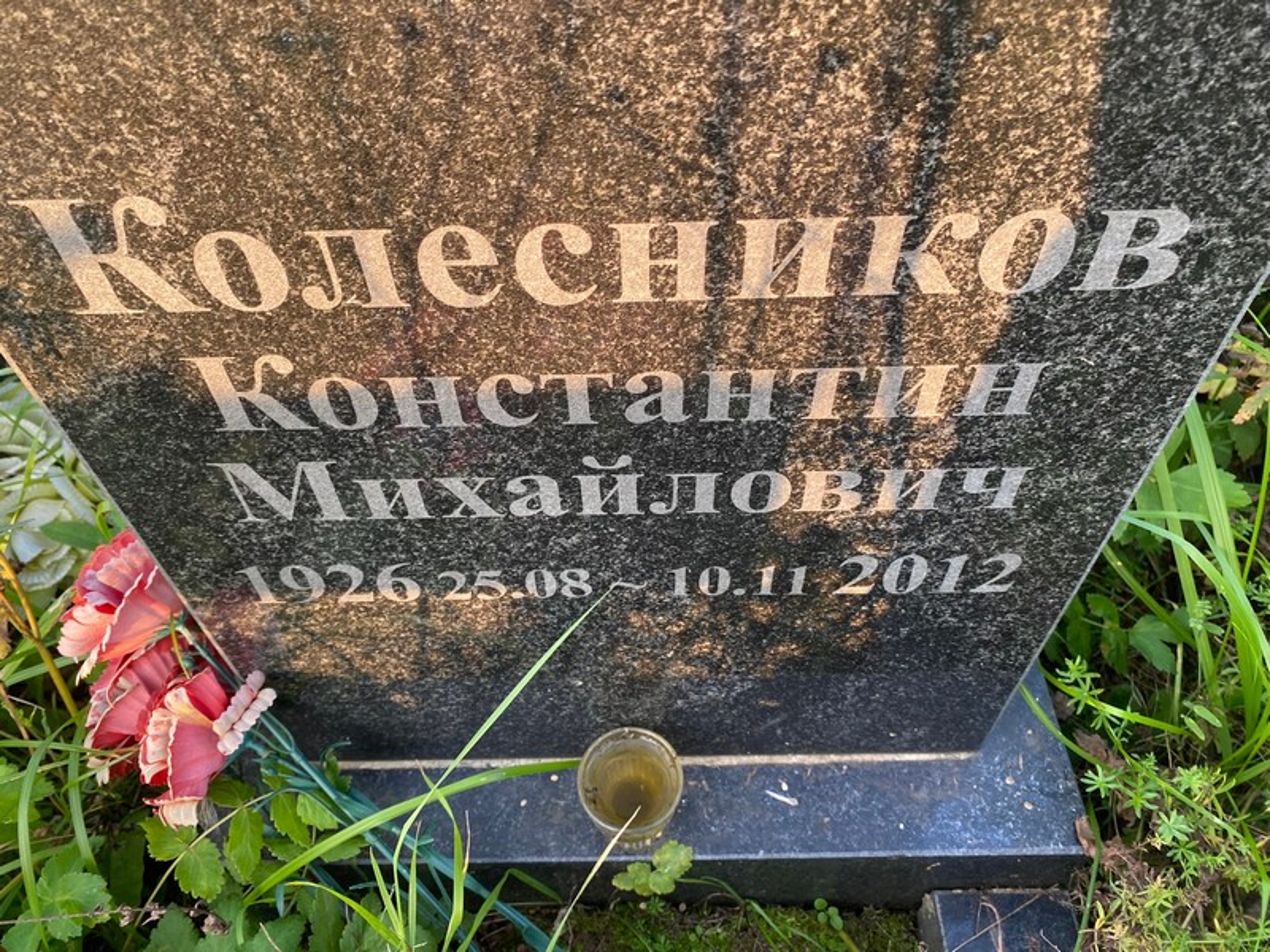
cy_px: 476
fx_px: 954
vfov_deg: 53.1
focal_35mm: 26
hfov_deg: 67.3
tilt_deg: -53.0
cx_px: 635
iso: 80
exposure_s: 1/121
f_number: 1.8
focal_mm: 4.25
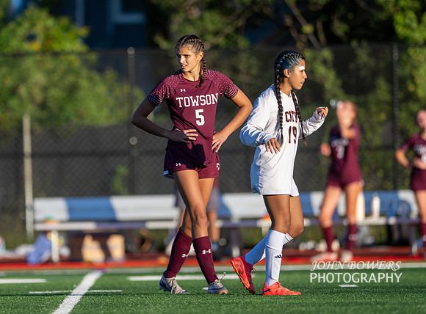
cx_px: 146
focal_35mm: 481
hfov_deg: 4.1
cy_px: 120
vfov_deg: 3.1
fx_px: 5885
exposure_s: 1/1600
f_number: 2.8
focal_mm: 300
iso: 100
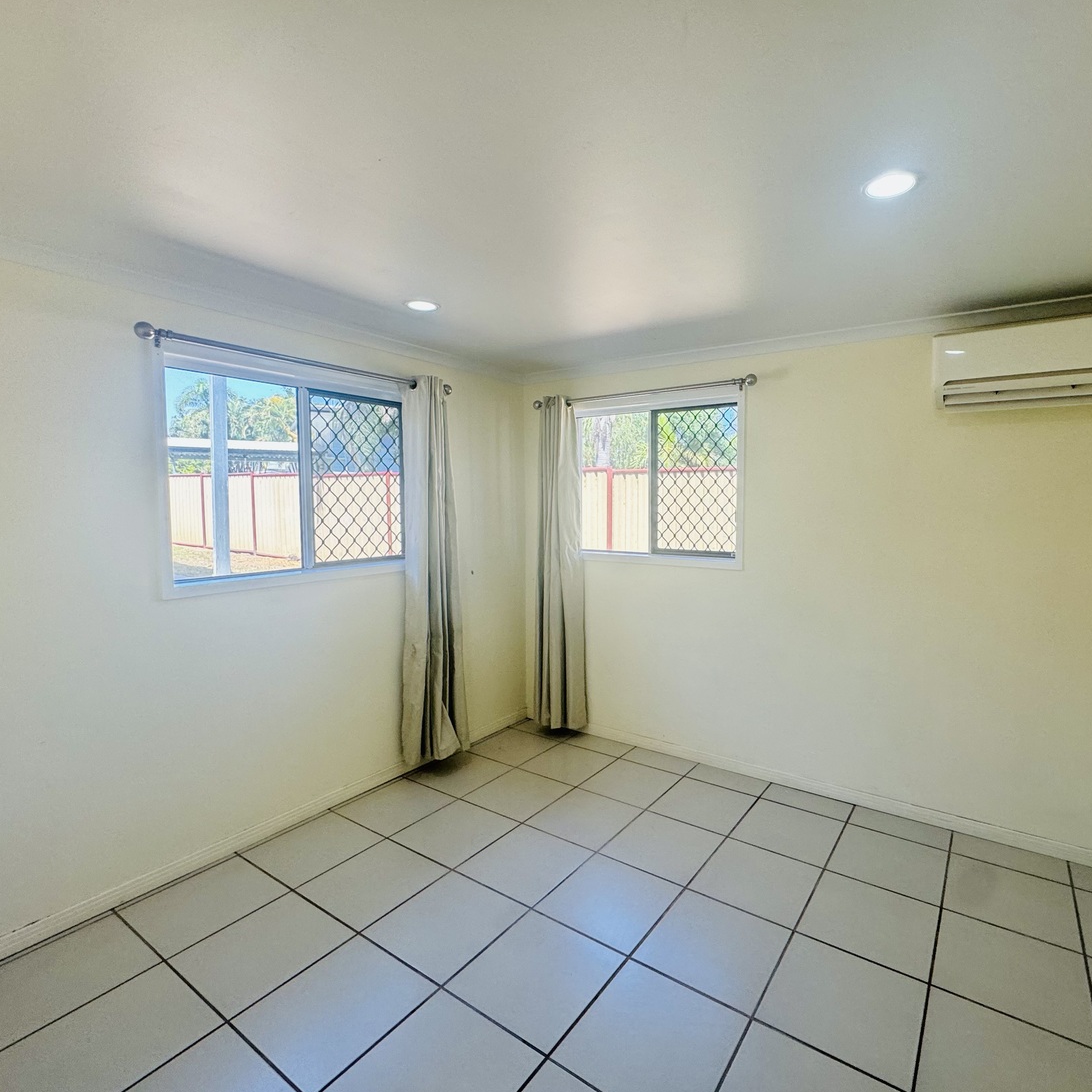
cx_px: 614
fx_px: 607
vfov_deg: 84.0
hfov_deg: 83.6
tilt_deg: -4.7
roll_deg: +0.2
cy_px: 540
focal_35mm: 17
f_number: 2.2
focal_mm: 2.22
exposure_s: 1/100
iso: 125
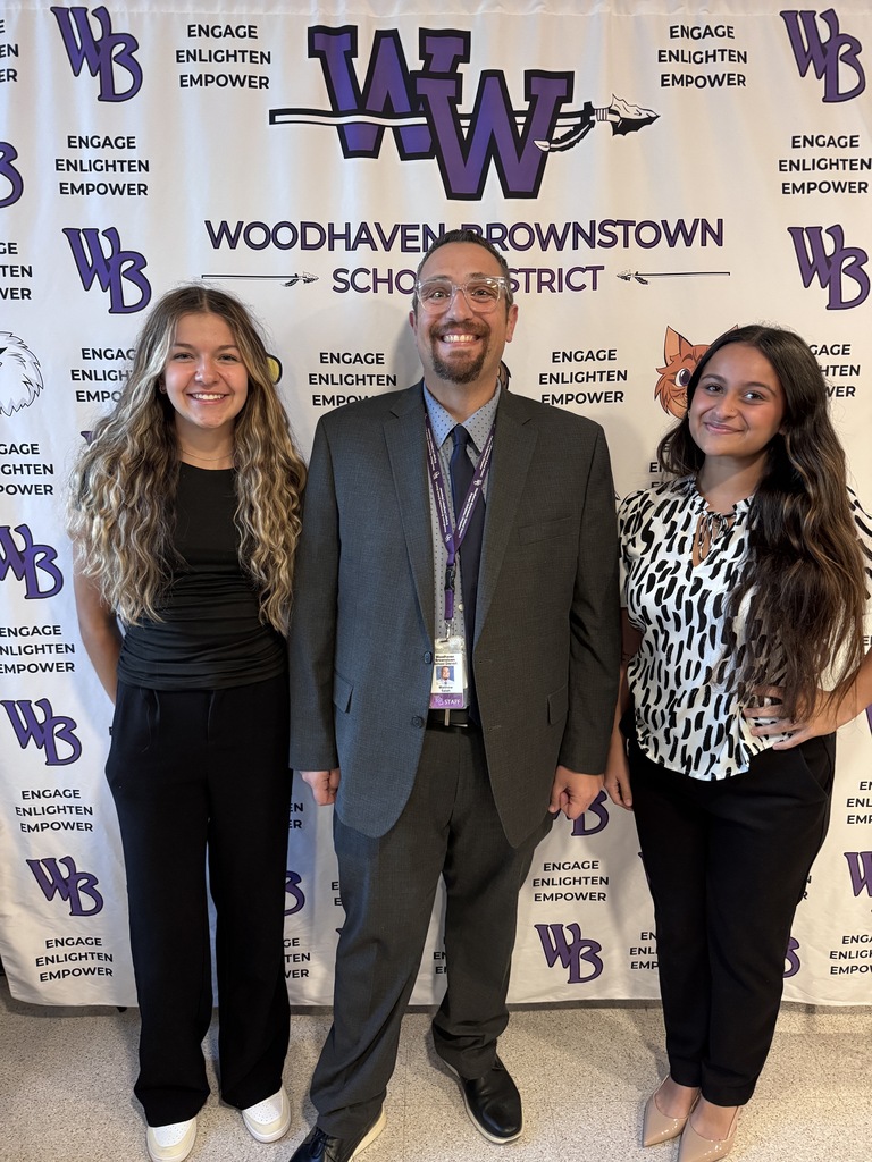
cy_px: 581
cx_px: 436
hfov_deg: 56.8
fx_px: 806
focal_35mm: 24
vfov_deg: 71.6
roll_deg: +0.9
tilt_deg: -13.5
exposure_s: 1/60
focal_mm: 6.76
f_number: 1.78
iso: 640
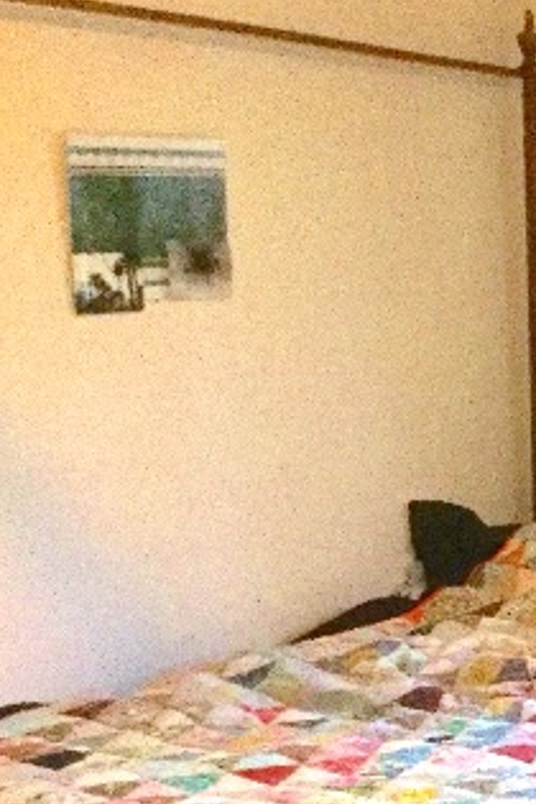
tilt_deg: -11.8
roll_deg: -0.5
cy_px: 562
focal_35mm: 82
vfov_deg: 24.6
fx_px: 1831
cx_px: 932
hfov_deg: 14.8
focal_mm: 3.3
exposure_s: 1/30
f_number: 2.4
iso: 200
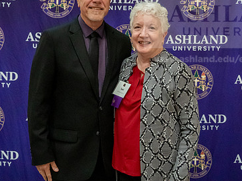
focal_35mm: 69
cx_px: 123
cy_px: 79
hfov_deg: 28.2
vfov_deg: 21.3
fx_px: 482
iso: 5000
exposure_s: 1/400
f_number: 2.8
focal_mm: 34
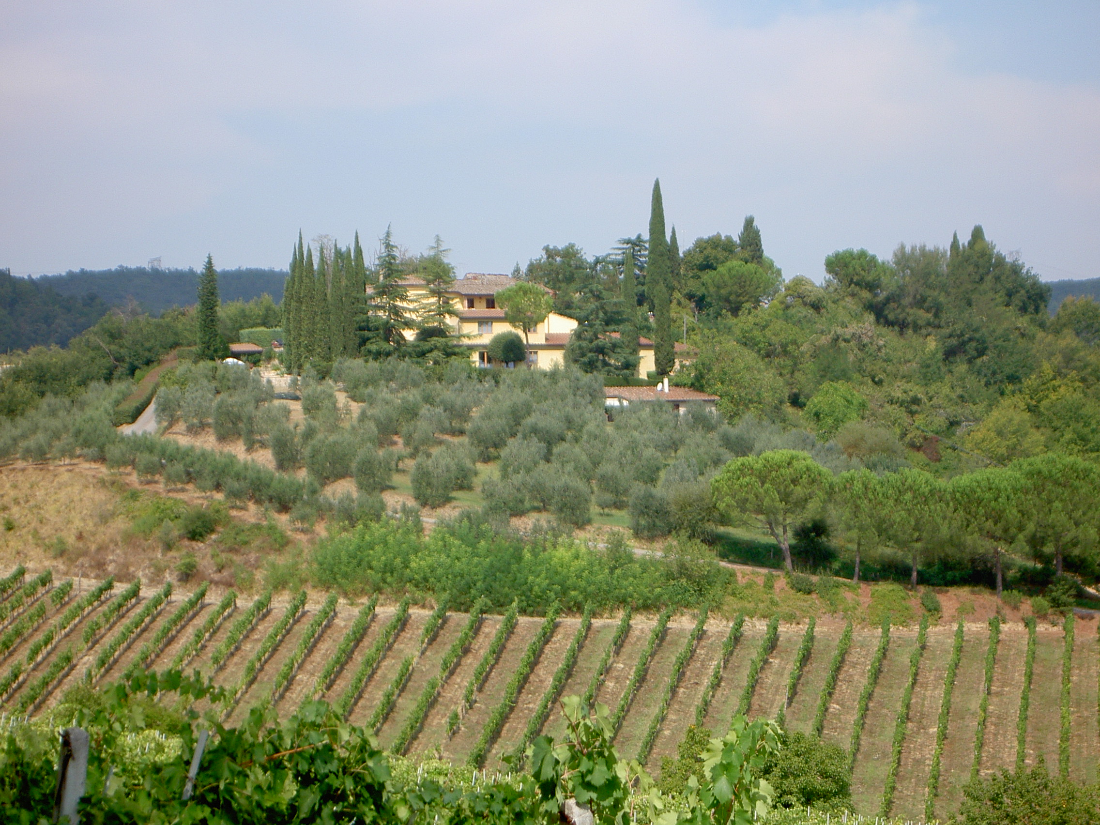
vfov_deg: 14.5
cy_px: 412
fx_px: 3241
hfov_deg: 19.3
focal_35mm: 102
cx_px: 550
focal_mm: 16.8
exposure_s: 1/320
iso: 50
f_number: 4.9
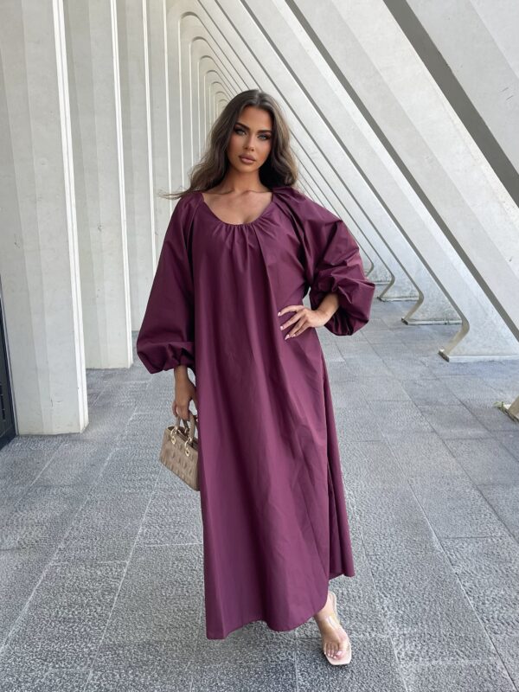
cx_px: 260
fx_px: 500
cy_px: 346
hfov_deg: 54.9
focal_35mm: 25
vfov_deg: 69.4
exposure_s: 1/122
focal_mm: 5.1
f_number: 1.6
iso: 32
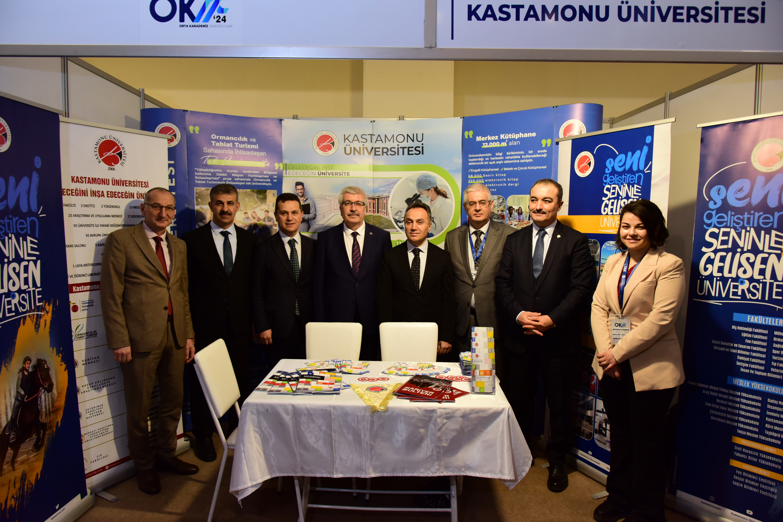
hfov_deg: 73.7
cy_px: 261
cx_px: 392
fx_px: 522
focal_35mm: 24
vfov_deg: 53.1
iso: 1600
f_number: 7.1
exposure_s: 1/60
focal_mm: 24
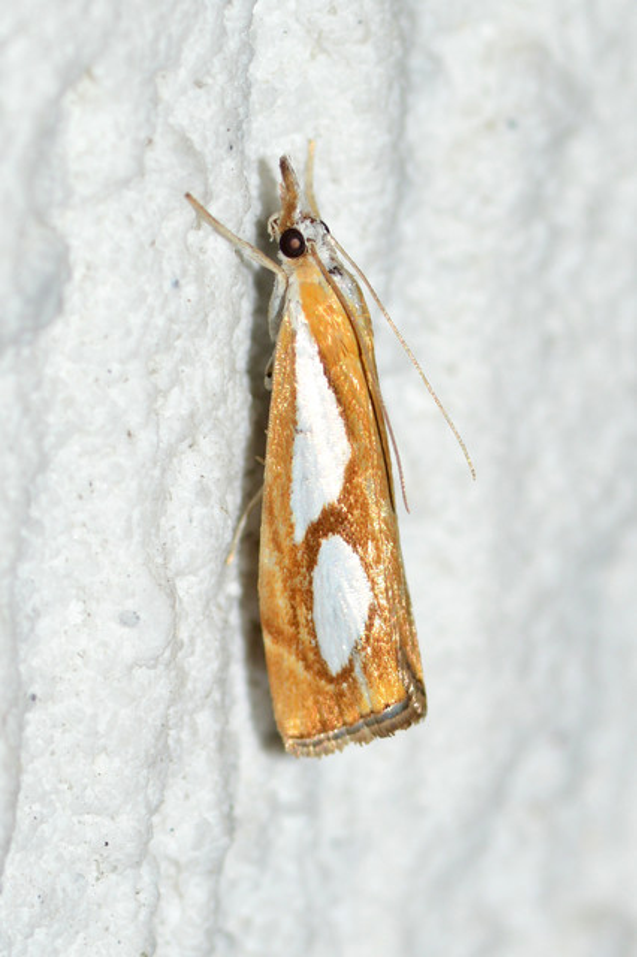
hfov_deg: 9.1
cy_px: 478
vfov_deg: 13.7
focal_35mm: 150
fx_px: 3985
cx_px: 318
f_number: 13
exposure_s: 1/200
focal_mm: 100
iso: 100
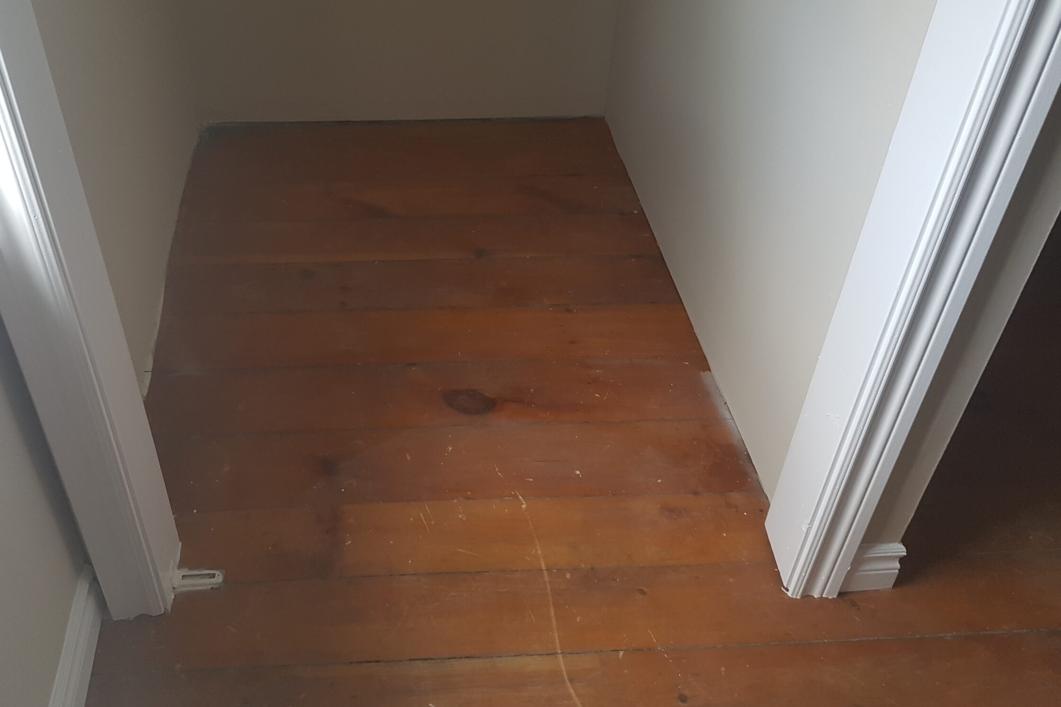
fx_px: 914
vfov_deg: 42.0
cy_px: 261
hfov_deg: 60.1
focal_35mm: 31
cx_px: 463
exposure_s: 1/60
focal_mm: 4.2
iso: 100
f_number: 1.7
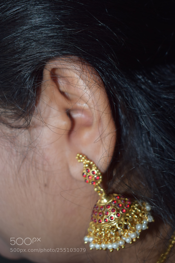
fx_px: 350
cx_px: 88
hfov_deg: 28.1
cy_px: 132
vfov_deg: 41.1
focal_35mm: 48
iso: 110
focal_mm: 32
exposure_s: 1/60
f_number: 4.5
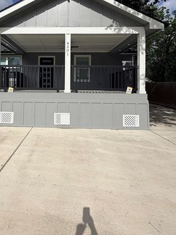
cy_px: 82
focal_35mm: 23
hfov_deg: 57.6
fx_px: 156
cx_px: 59
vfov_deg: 72.2
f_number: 2.2
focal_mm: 2.22
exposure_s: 1/2237
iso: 20
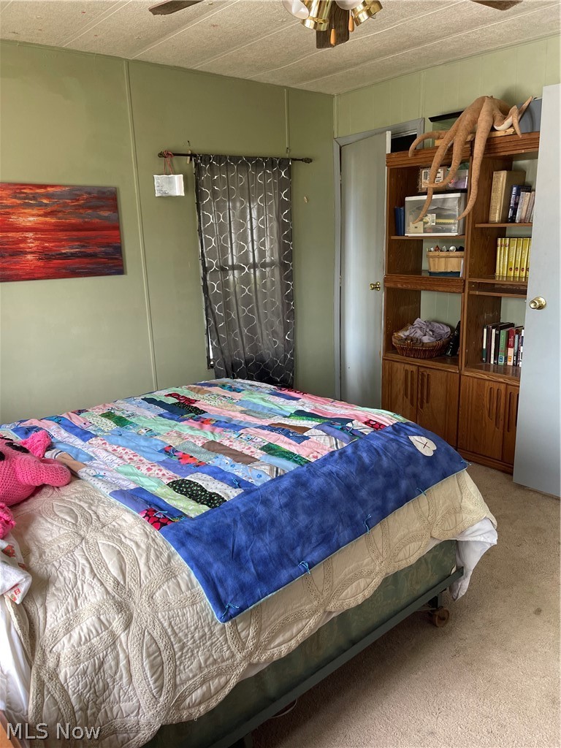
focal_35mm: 25
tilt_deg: -14.0
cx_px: 280
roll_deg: +1.5
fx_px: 540
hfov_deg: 54.9
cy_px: 374
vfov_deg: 69.4
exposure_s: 1/106
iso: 125
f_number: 1.6
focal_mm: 5.1
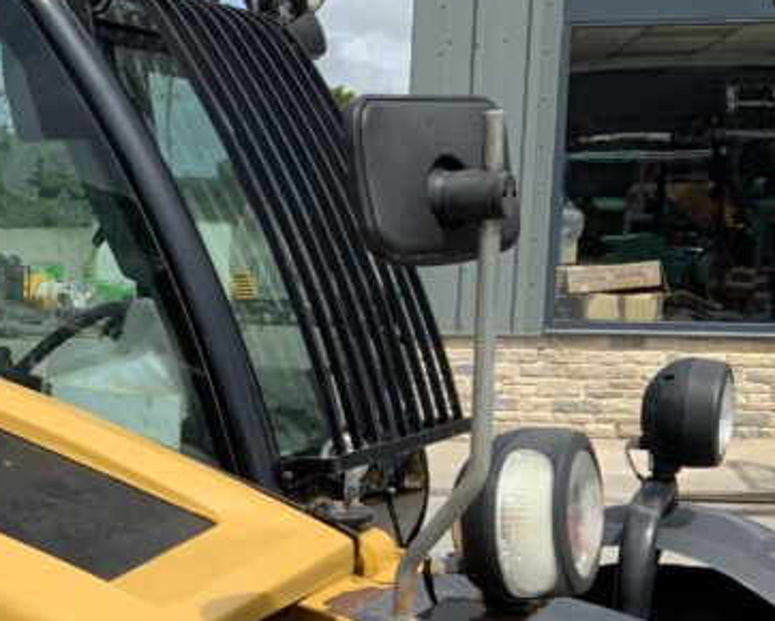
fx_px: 1836
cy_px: 488
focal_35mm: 80
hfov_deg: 21.8
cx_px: -199
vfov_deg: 19.0
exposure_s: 1/1848
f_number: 1.8
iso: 16
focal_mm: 3
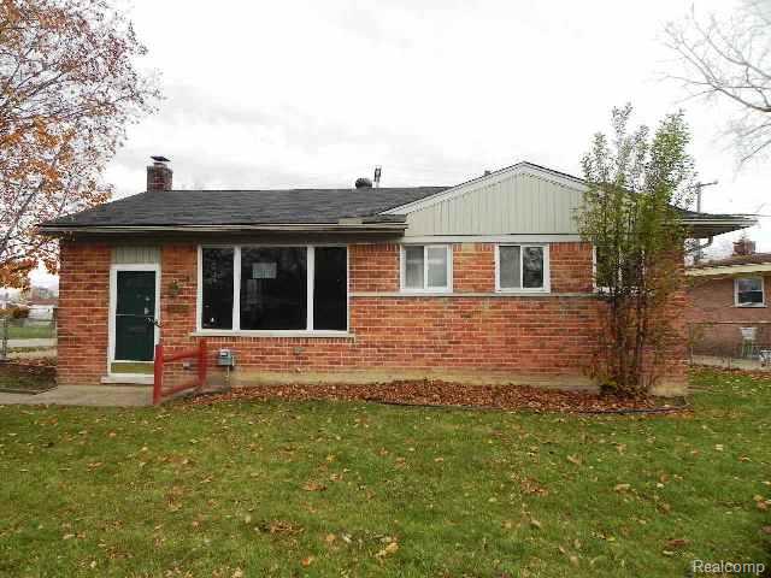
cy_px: 289
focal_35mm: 26
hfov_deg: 67.3
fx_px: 579
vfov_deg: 53.1
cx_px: 386
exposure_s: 1/300
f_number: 5.6
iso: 224
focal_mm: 4.6
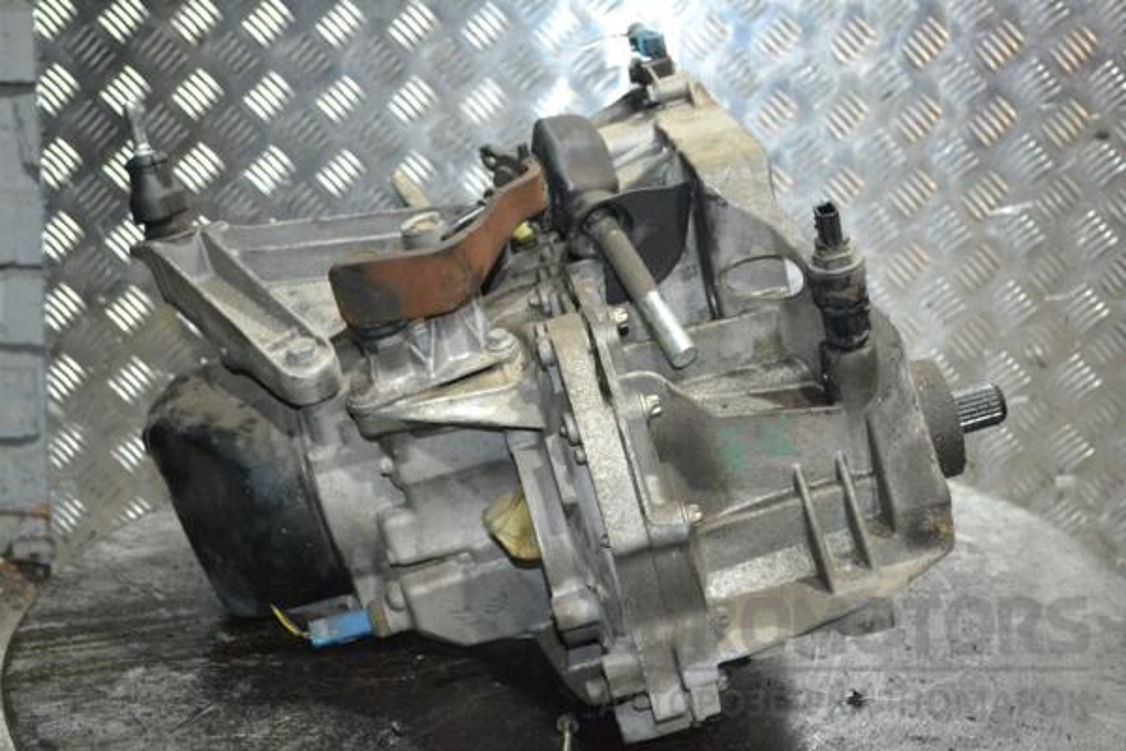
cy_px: 376
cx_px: 563
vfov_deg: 25.1
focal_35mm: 54
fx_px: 1689
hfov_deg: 36.9
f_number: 5
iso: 3200
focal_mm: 36
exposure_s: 1/60
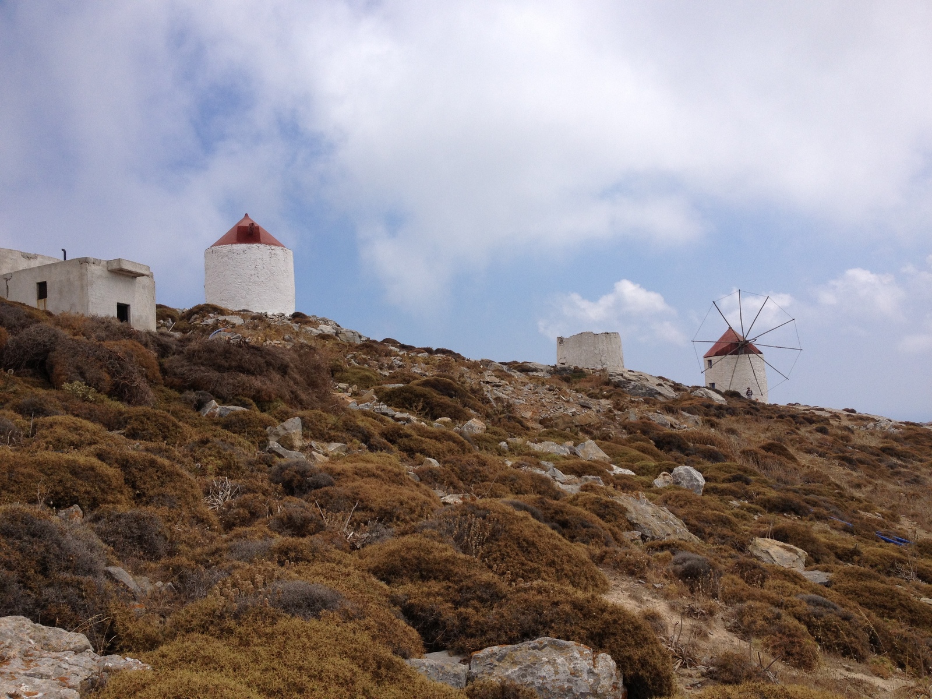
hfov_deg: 52.6
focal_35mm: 35
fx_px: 942
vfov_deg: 40.7
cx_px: 466
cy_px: 350
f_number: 2.4
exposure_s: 1/2762
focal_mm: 4.28
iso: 50
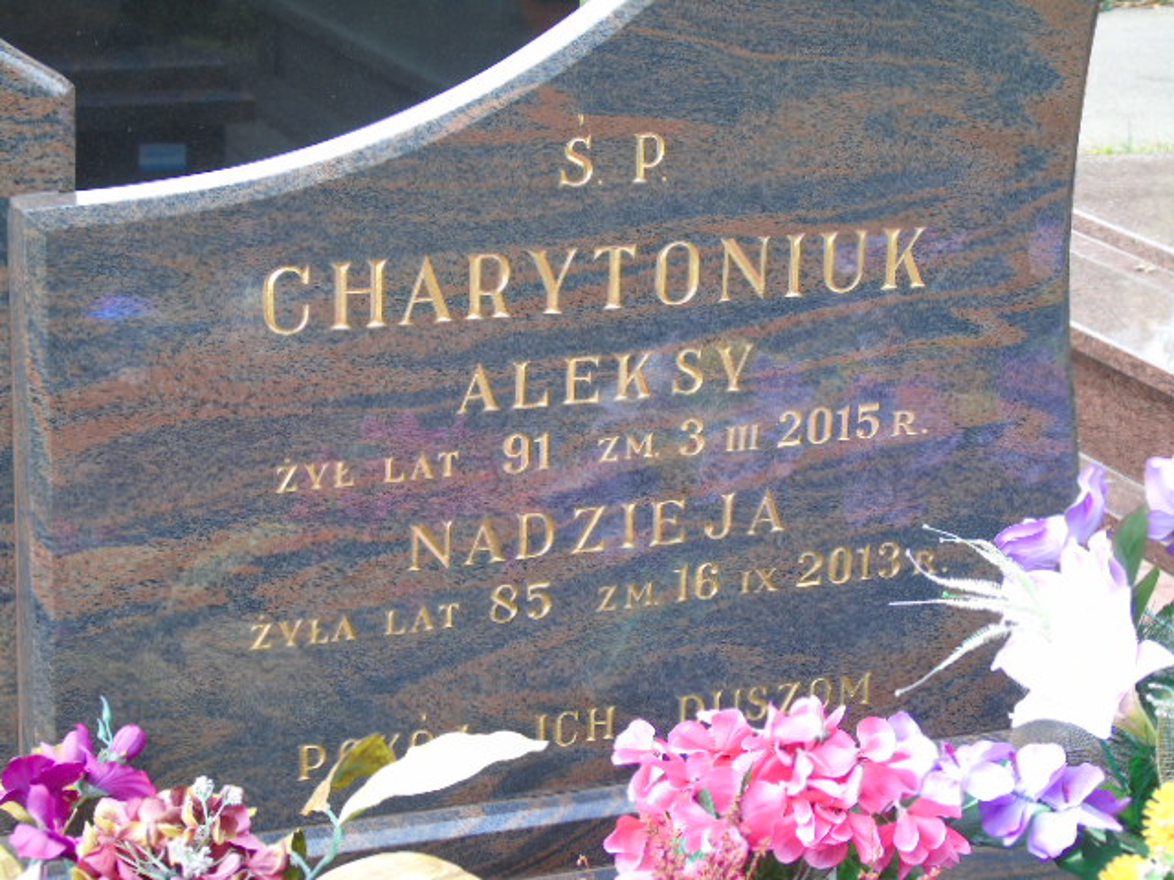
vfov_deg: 18.0
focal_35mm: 82
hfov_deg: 23.8
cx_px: 587
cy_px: 440
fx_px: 2781
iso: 80
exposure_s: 1/50
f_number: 4.1
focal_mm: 15
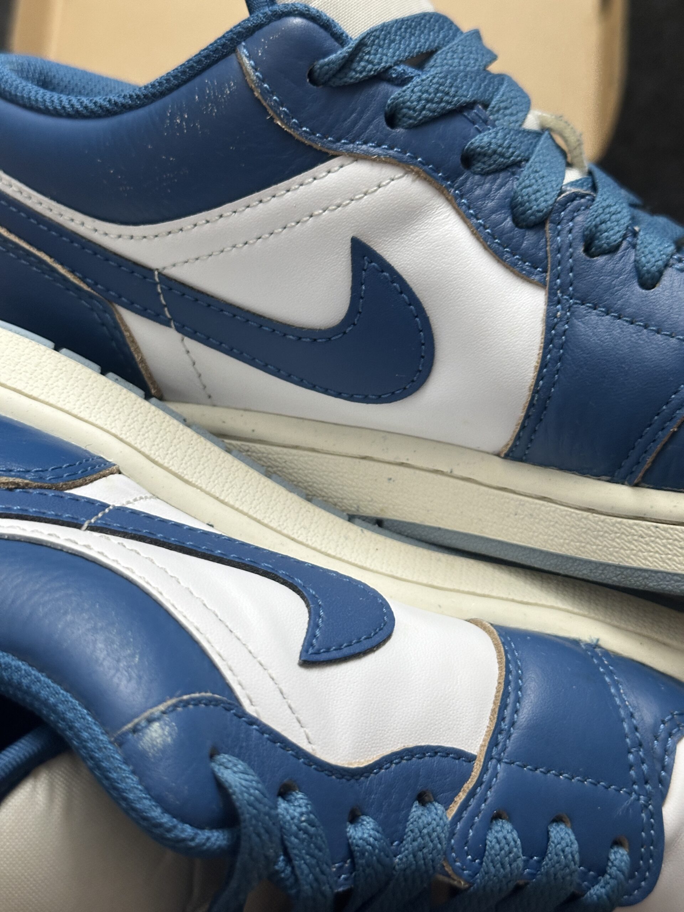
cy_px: 456
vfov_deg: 39.7
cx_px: 342
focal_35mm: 48
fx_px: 1265
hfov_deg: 30.3
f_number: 1.78
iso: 200
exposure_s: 1/53
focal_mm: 6.86
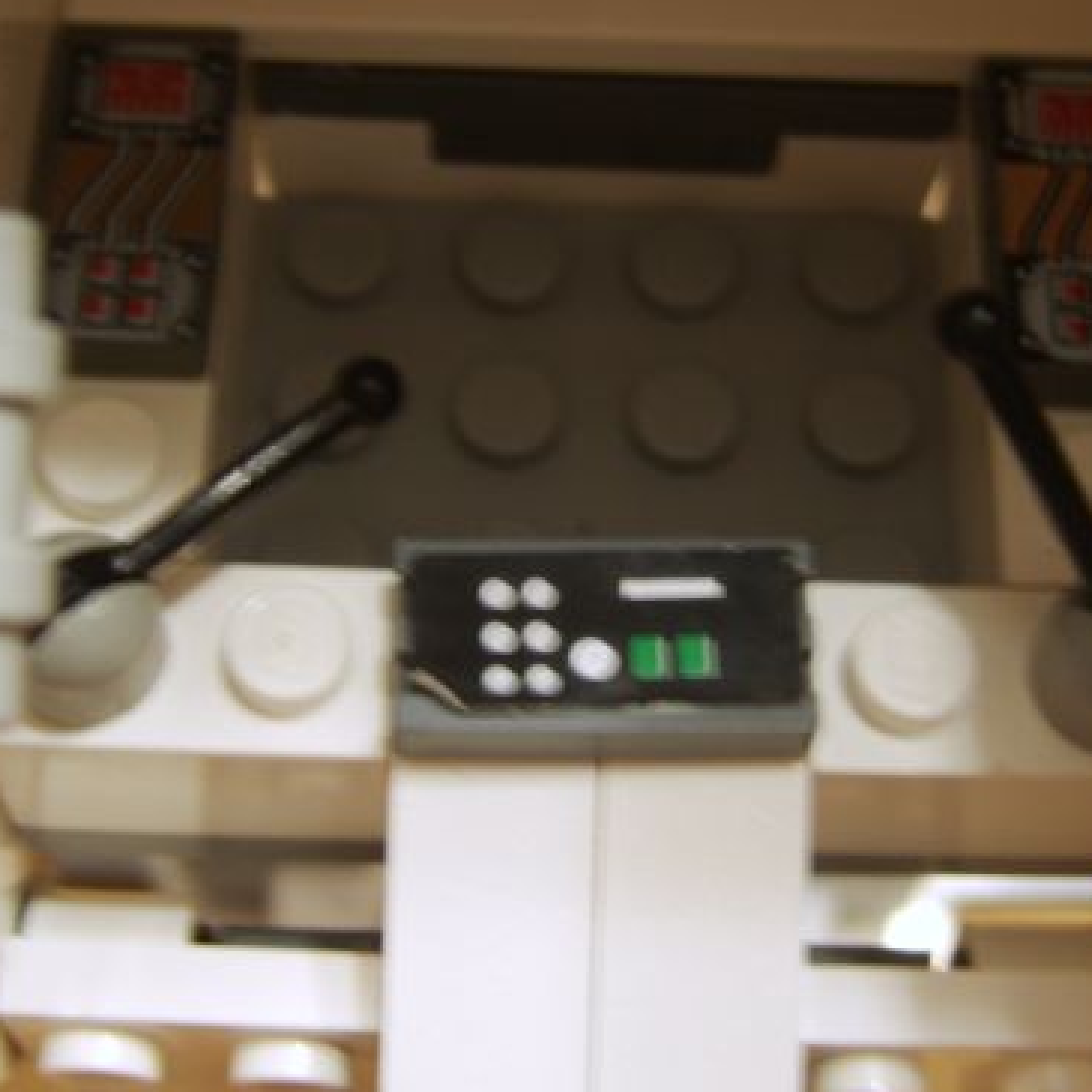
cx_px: 583
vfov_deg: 31.5
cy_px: 416
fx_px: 1927
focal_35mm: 54
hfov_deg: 31.6
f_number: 2.7
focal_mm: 8.13
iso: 71
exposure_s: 1/3
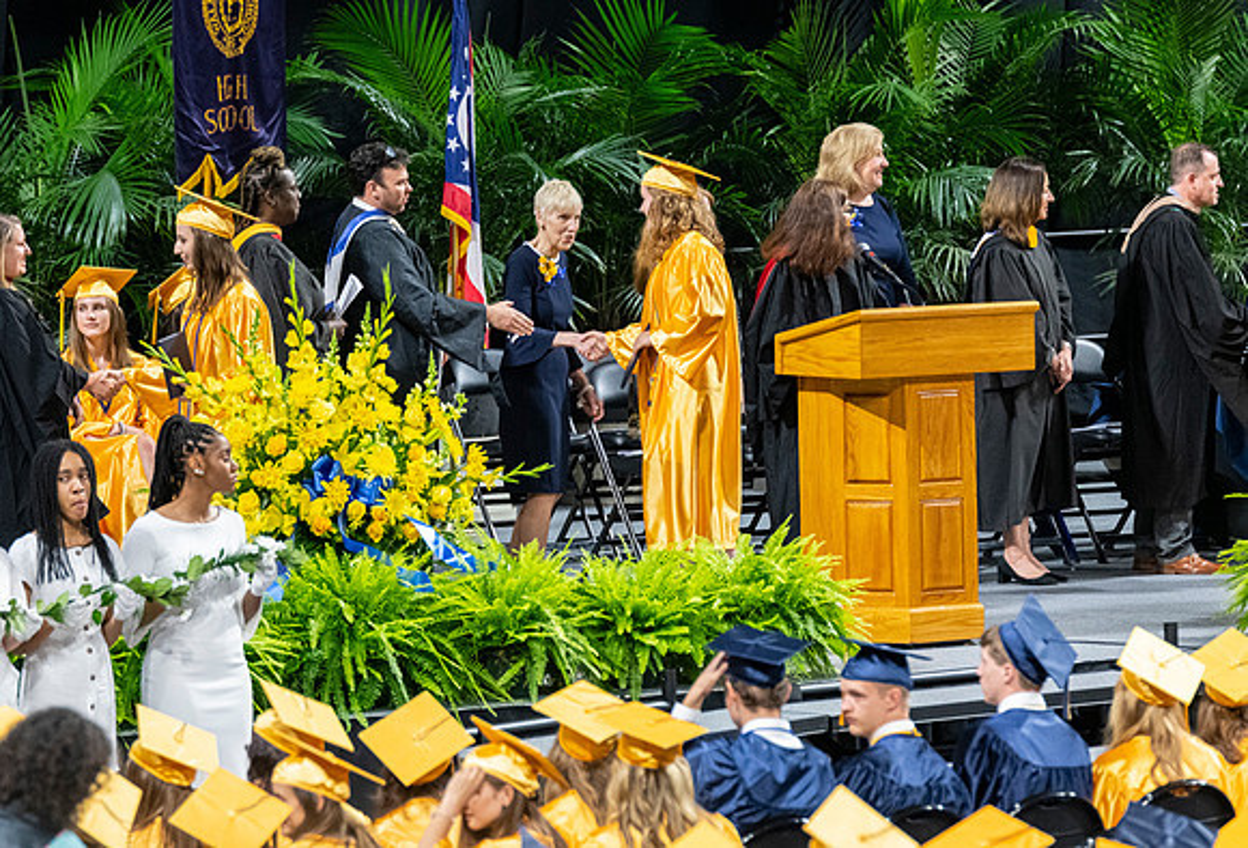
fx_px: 9869
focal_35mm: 283
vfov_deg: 4.9
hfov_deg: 7.2
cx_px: 477
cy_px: 362
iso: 2000
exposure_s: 1/200
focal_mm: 190
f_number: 4
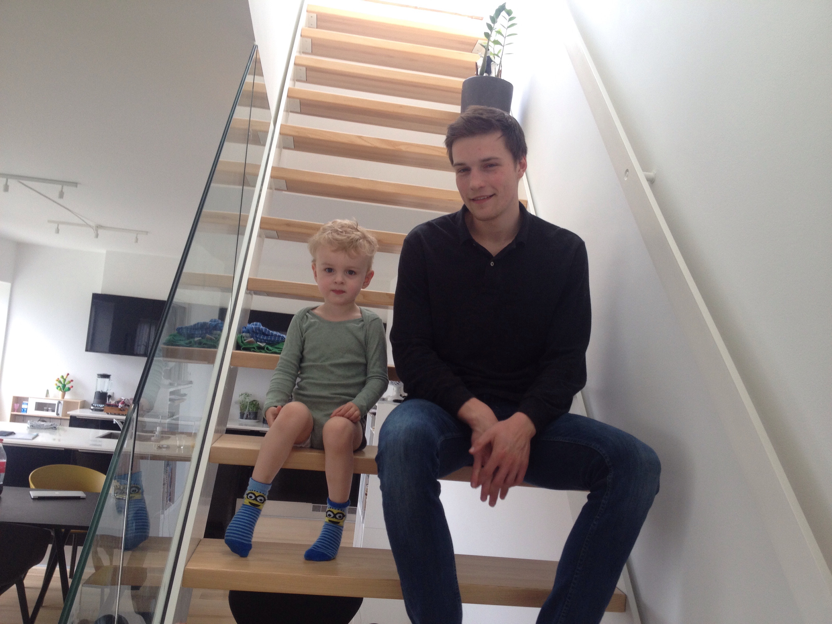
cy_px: 312
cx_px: 416
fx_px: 841
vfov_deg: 40.7
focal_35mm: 35
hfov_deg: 52.6
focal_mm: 4.28
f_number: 2.4
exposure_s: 1/60
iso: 64
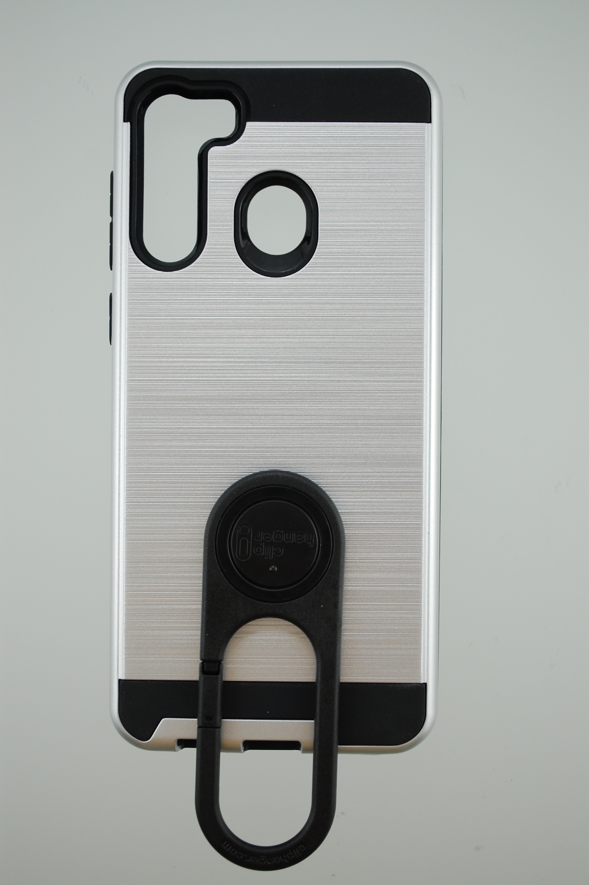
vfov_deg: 35.1
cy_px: 442
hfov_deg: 23.7
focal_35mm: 57
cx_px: 294
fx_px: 1401
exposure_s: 1/30
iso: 400
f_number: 5.3
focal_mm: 38
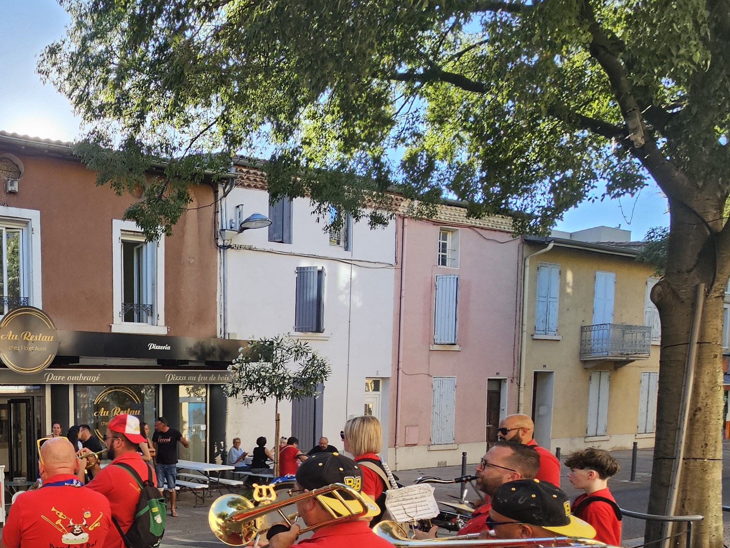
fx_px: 569
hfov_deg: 53.6
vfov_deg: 48.0
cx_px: 26
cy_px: 452
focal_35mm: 27
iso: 50
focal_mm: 2.2
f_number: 2.2
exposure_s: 1/374
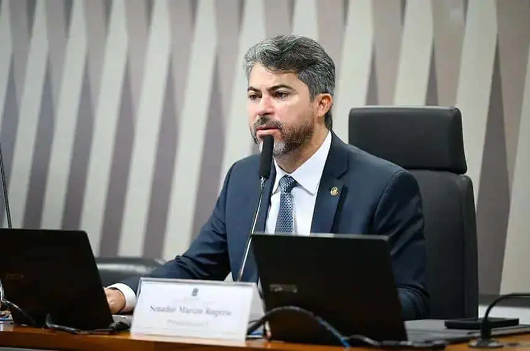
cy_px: 176
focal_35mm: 180
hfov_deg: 11.4
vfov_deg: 7.6
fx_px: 2645
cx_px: 265
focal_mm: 180
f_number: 2.8
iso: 1600
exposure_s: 1/160
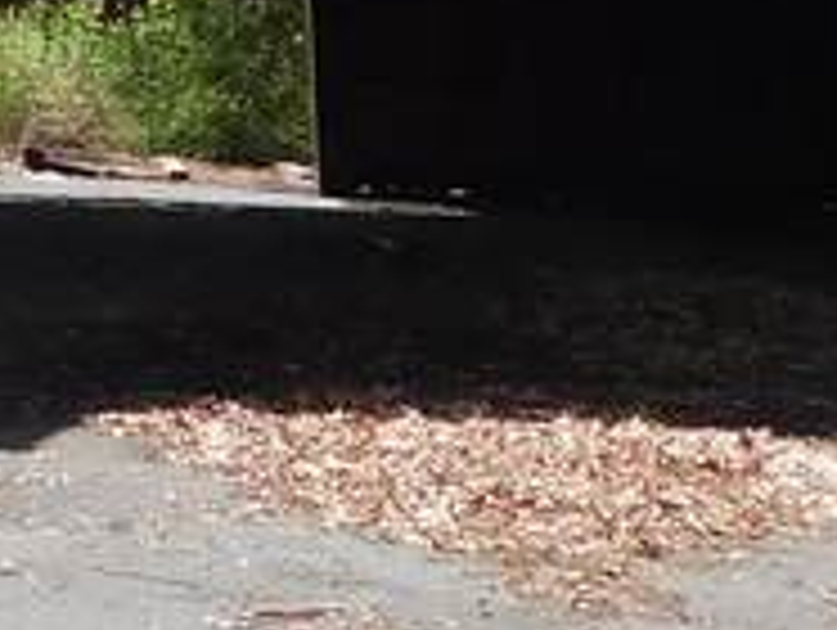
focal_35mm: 158
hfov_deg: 11.1
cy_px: -644
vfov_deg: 8.9
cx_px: -940
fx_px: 3825
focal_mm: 4
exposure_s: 1/800
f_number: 3
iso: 125
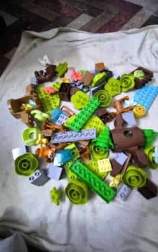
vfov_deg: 97.8
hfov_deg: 71.0
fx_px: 110
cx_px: 87
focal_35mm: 16
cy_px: 126
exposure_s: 1/25
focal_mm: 1.91
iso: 640
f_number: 2.2
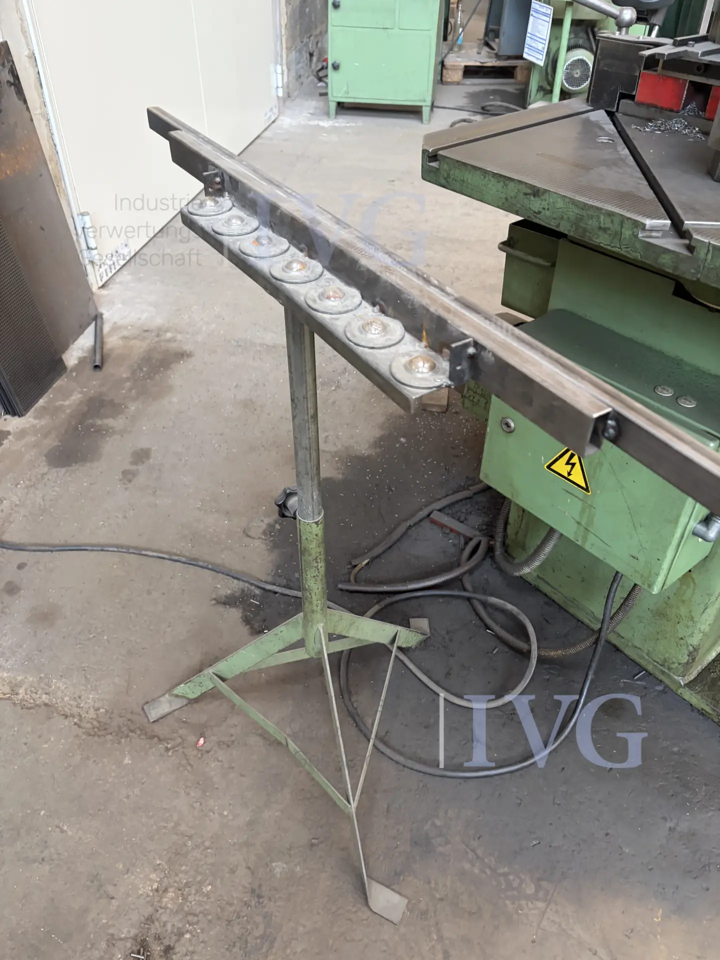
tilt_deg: -38.6
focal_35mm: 26
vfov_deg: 67.3
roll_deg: +0.1
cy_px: 480
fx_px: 721
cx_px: 360
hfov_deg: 53.1
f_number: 1.6
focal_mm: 5.96
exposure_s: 1/60
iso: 250
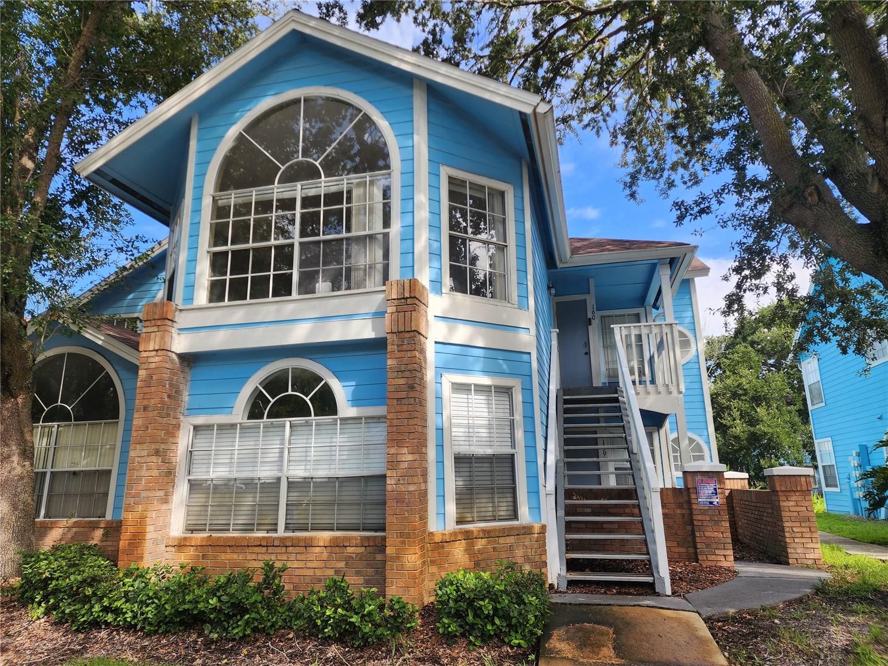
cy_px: 333
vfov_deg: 58.9
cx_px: 444
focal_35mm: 23
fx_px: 590
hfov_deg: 73.9
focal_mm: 6.4
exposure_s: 1/264
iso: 12
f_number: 1.8
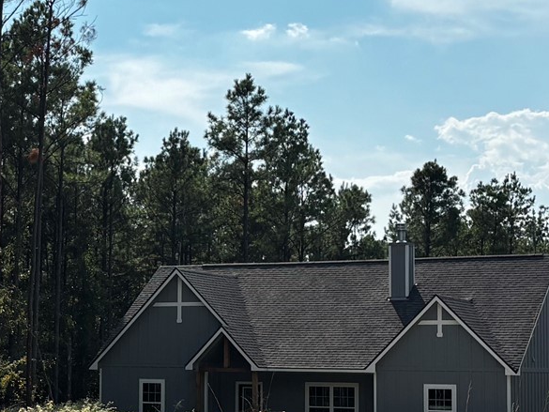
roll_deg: -2.1
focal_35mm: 91
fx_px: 1444
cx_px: 122
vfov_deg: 16.2
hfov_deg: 21.3
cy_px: 270
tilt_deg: +2.8
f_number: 1.6
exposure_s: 1/5618
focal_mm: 5.96
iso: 50
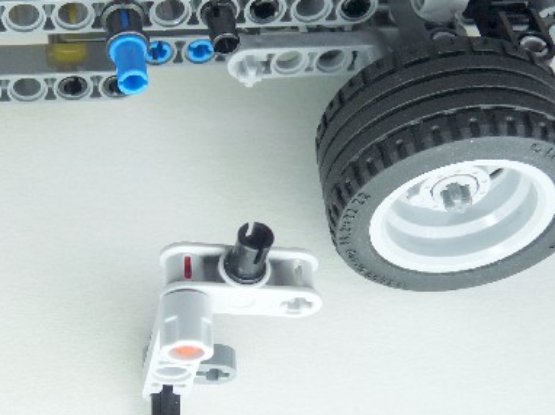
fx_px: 1041
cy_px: 245
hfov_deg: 29.5
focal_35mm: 65
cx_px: 154
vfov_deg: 22.5
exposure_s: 1/30
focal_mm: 5.4
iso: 100
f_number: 3
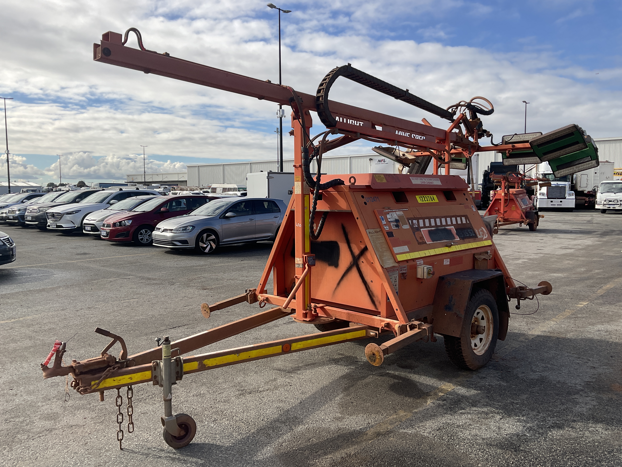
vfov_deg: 48.2
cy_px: 234
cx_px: 311
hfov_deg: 61.7
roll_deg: +0.0
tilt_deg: -4.0
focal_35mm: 29
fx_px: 521
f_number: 1.8
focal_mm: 3
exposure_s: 1/1848
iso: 16
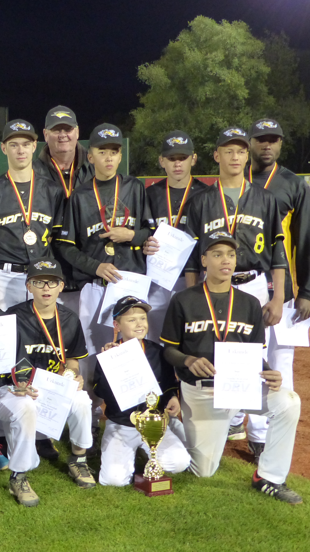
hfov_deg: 18.8
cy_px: 262
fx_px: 906
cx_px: -17
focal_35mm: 62
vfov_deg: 33.8
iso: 400
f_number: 2.8
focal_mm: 6.8
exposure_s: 1/40
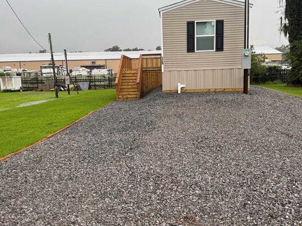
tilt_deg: -6.7
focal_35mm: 34
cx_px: 155
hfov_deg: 54.0
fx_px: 297
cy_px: 110
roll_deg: +1.8
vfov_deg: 41.8
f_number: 1.78
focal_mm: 6.76
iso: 125
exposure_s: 1/121
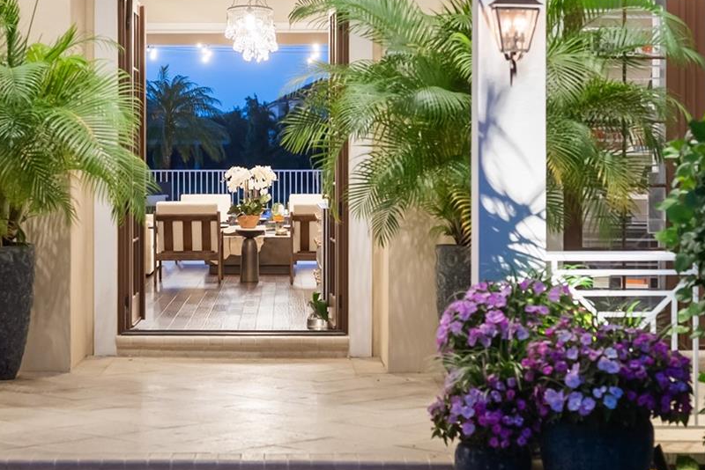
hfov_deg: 20.3
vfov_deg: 13.7
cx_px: 247
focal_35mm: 100
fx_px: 1959
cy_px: 175
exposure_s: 1/13
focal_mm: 50
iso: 800
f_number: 2.8
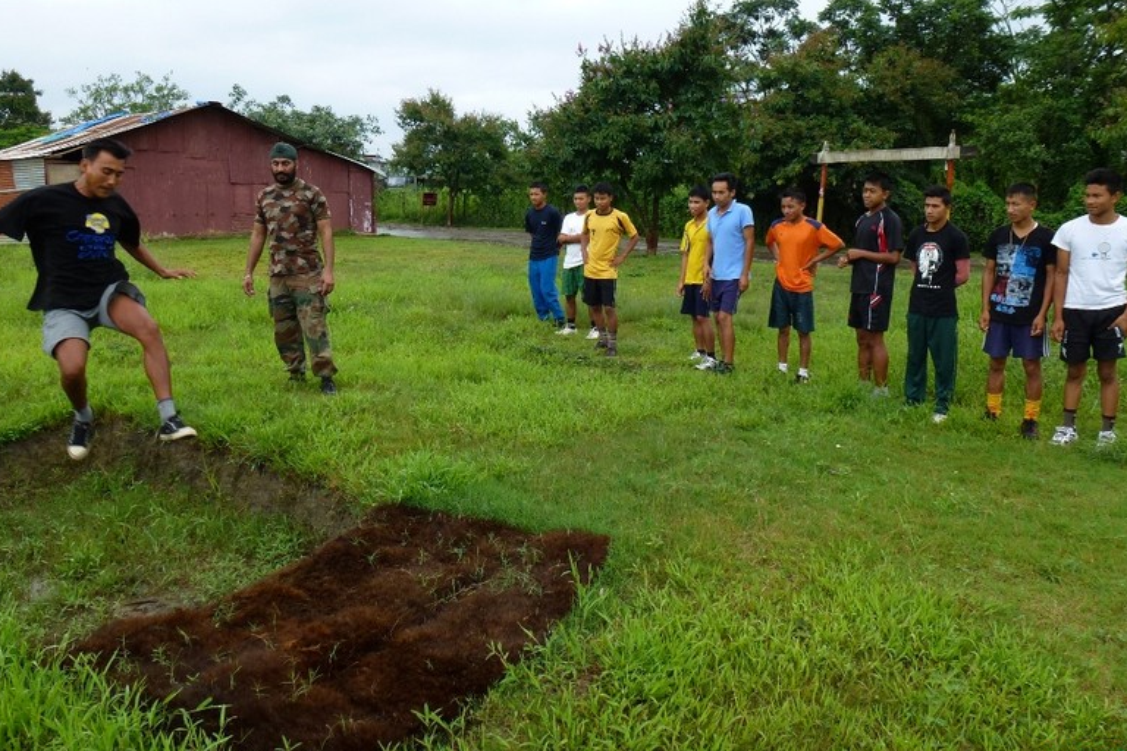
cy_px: 331
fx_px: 814
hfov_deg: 69.4
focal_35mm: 26
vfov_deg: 49.4
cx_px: 547
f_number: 4
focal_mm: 4.3
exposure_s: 1/400
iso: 100
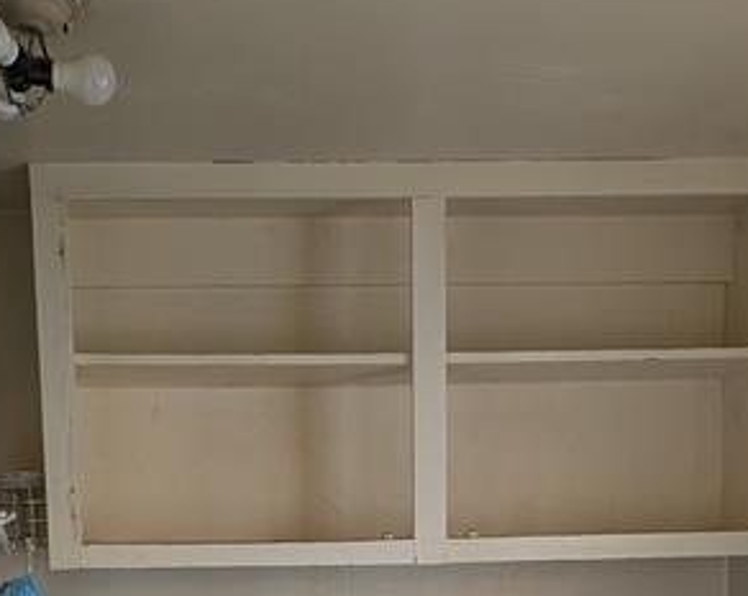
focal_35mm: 41
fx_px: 907
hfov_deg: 44.2
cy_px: 637
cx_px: 248
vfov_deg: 32.5
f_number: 1.7
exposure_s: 1/53.5
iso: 108
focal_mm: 2.02
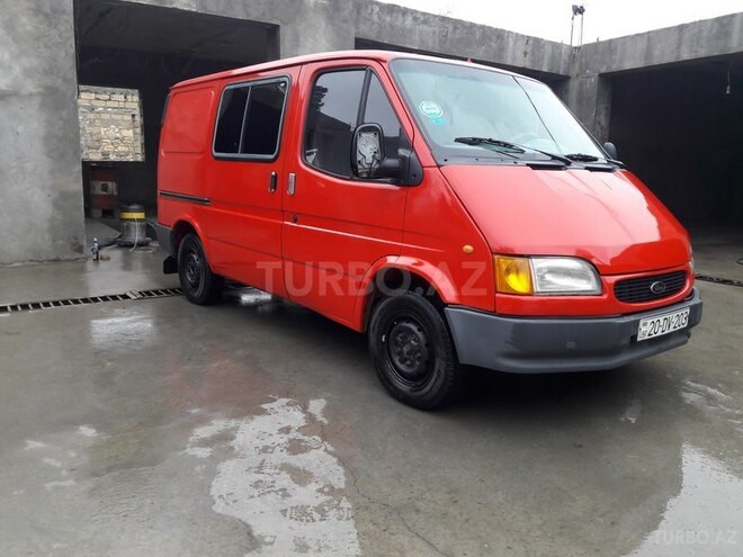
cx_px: 372
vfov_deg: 49.7
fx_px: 601
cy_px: 278
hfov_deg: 63.4
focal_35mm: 28
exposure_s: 1/140
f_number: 1.9
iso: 40
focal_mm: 3.7
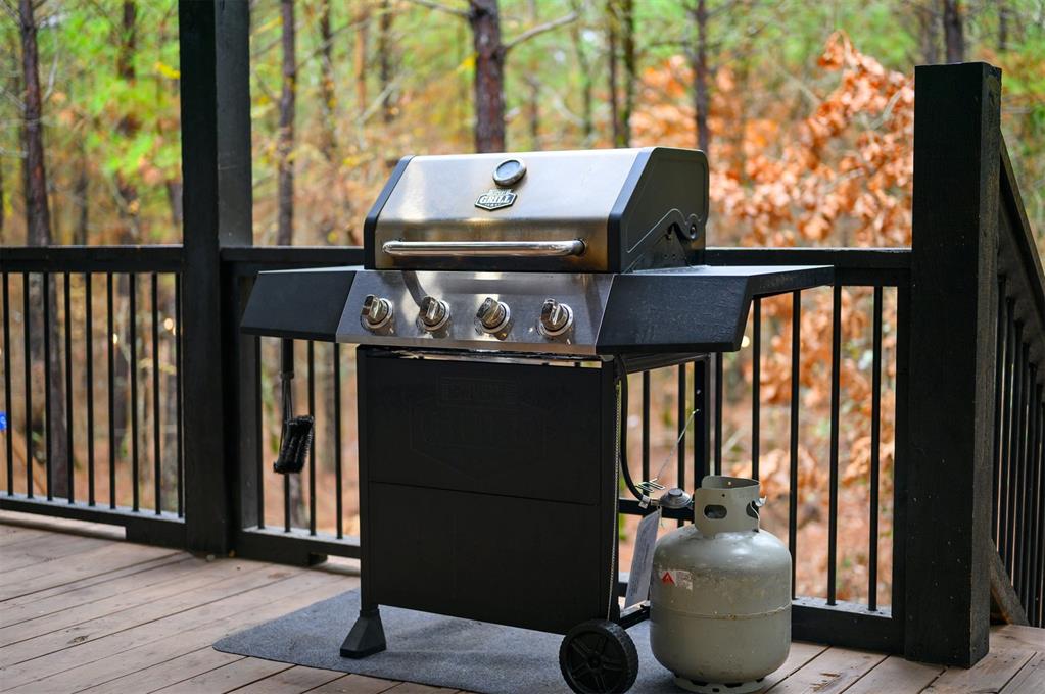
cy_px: 347
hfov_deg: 39.6
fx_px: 1450
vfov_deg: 26.9
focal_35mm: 50
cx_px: 522
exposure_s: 1/200
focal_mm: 50
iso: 100
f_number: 1.8
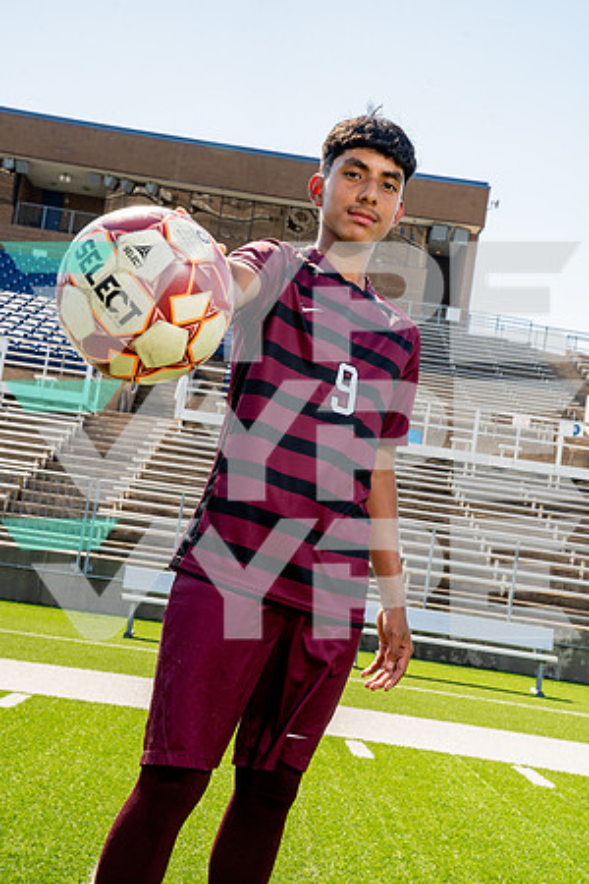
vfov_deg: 39.6
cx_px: 294
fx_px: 1227
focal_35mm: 50
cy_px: 442
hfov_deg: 27.0
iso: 320
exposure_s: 1/250
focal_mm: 50
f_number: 11
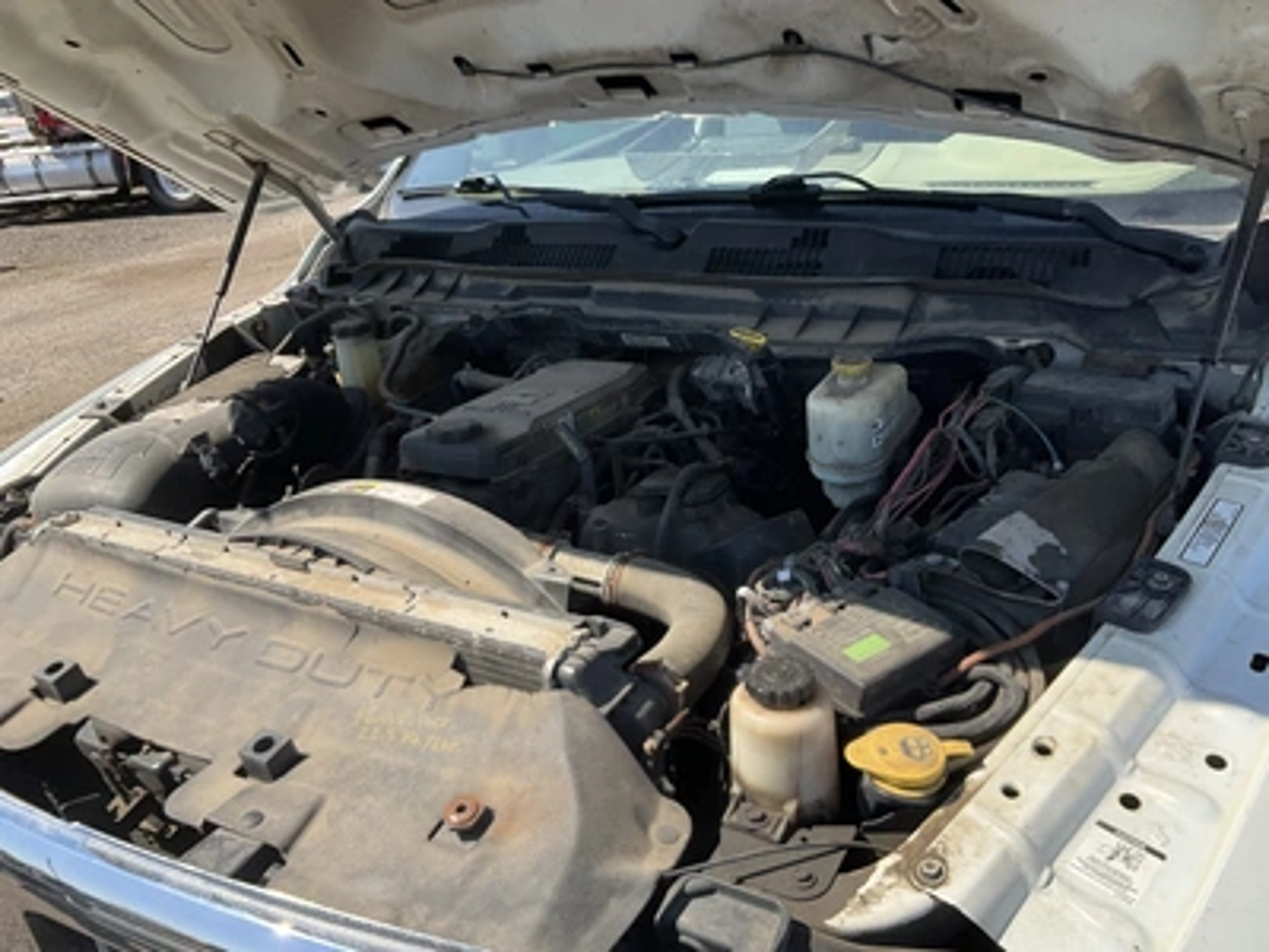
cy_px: 476
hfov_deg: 61.7
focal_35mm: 29
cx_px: 634
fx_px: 1063
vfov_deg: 48.2
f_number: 1.8
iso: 25
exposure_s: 1/997
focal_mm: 3
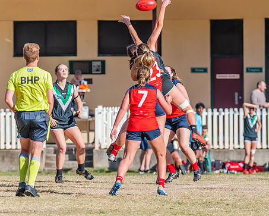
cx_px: 187
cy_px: 110
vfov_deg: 2.6
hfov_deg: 3.2
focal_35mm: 600
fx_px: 4780
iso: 800
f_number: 9
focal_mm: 360
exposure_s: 1/1600
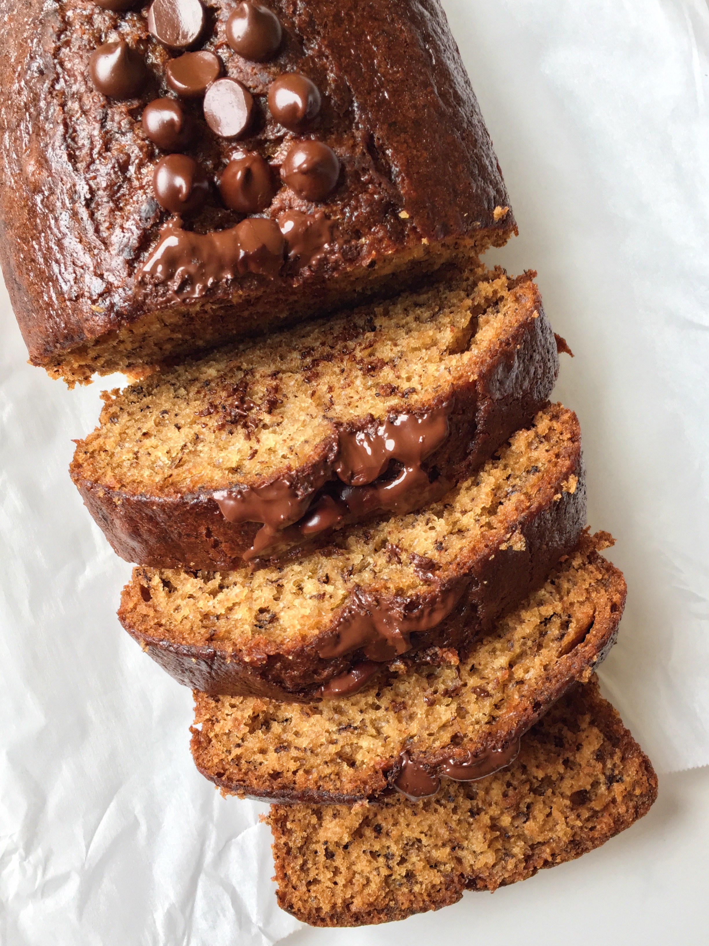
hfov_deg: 48.2
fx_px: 792
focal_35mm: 29
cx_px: 354
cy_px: 473
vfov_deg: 61.7
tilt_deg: -85.8
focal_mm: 4.15
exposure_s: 1/30
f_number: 2.2
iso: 64
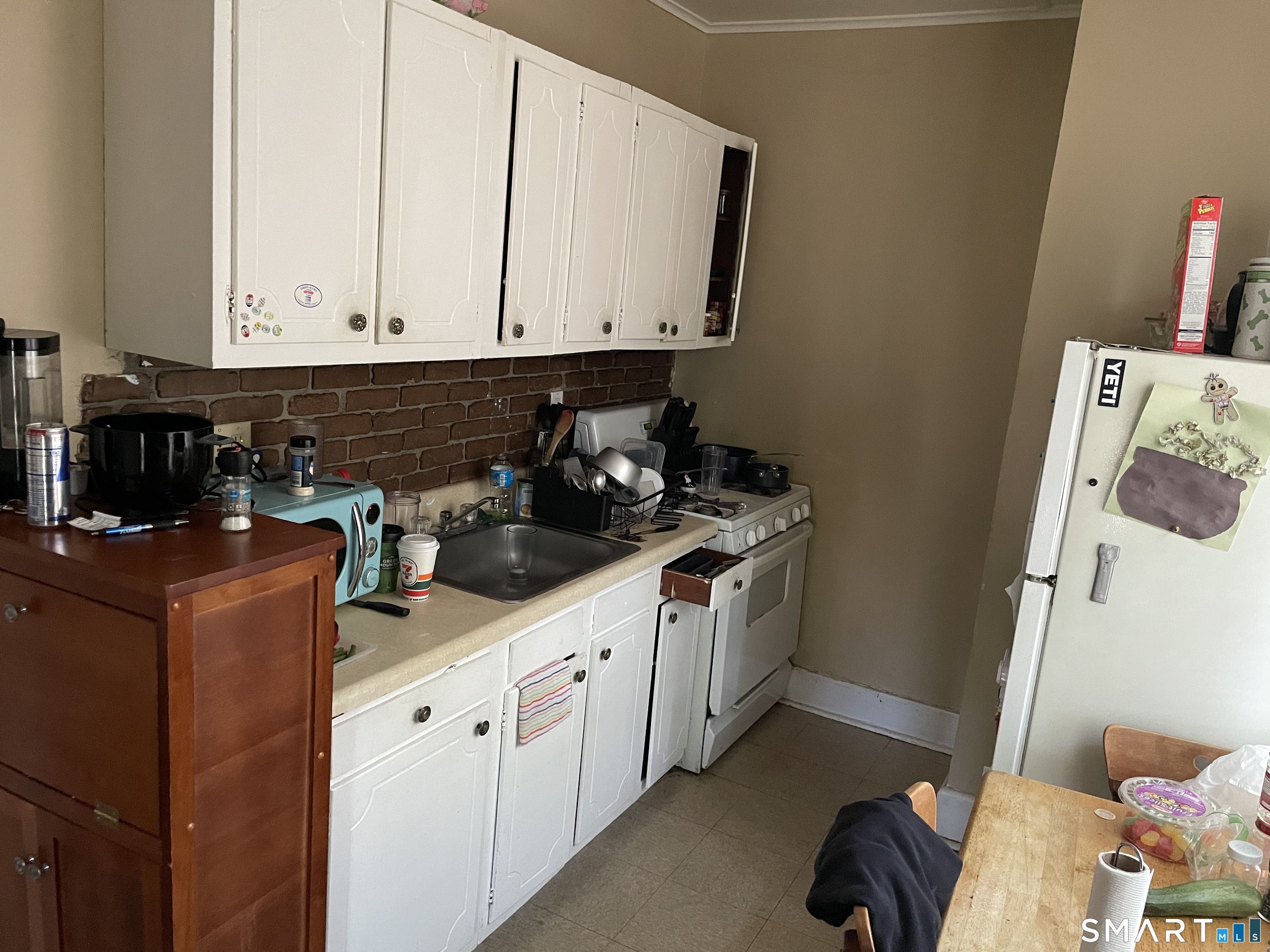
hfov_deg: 67.3
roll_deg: -5.2
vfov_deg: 53.1
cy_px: 476
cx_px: 635
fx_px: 954
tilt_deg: -13.8
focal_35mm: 26
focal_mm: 4.2
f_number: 1.6
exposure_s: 1/40
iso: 640
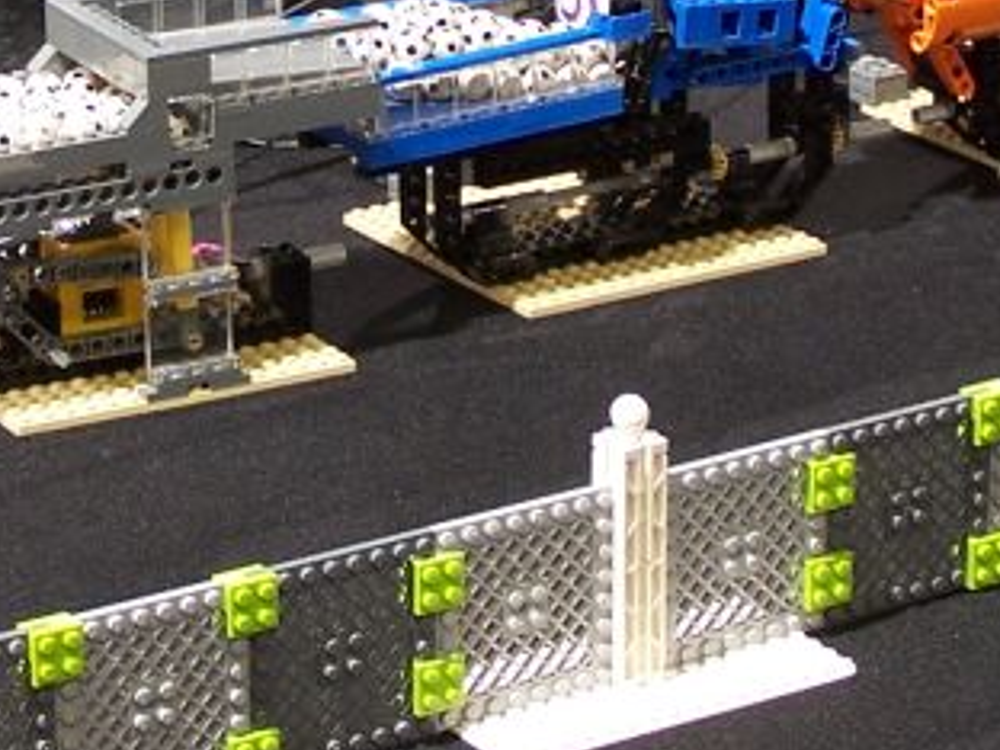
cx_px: 446
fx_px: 6355
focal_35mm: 220
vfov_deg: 6.7
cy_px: -93
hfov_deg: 9.0
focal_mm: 11.1
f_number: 3.2
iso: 80
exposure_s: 1/2
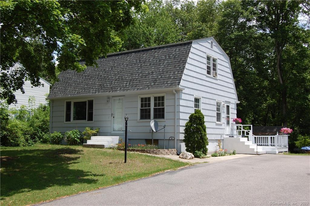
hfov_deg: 49.6
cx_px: 155
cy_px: 103
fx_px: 335
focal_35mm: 39
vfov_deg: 34.1
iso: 200
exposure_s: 1/320
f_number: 9
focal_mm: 26
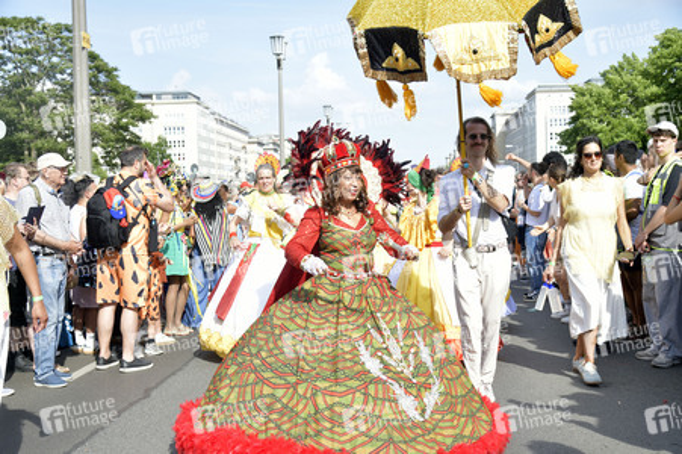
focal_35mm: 44
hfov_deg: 44.5
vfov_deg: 30.5
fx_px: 833
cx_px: 341
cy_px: 227
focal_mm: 44
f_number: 6.3
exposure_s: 1/200
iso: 160
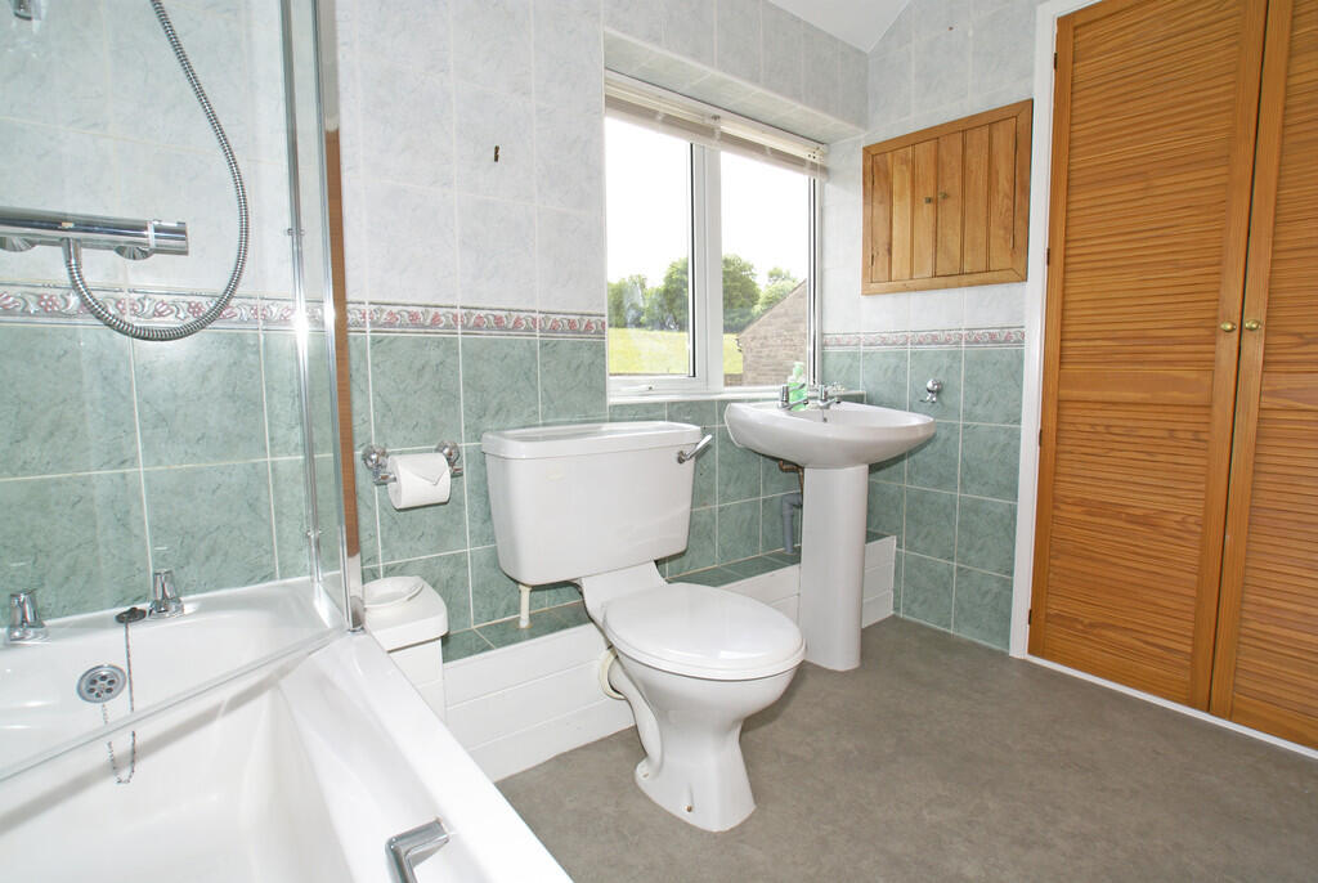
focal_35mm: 16
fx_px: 605
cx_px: 659
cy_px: 442
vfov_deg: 72.2
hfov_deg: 94.9
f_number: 8
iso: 100
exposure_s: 1/60
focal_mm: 11
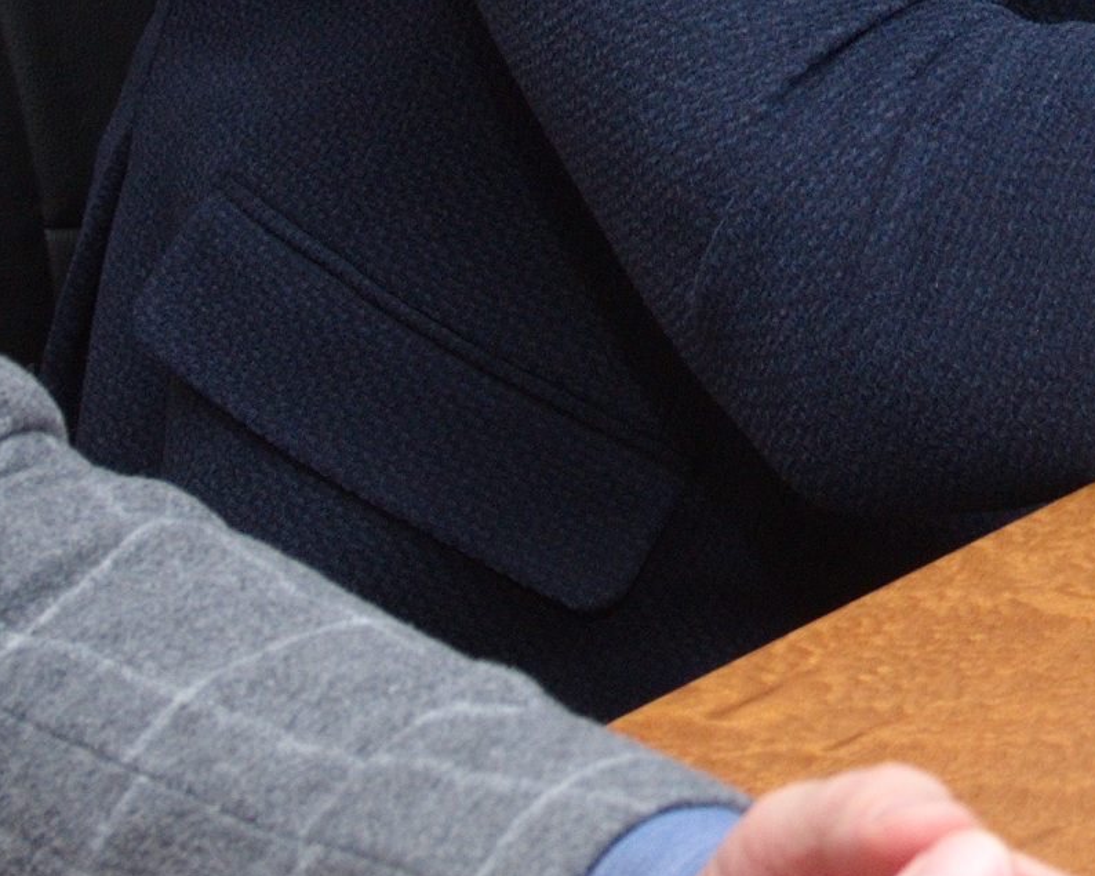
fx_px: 8069
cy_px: -917
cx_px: 1820
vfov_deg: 6.0
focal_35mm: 249
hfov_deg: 7.6
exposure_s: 1/200
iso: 500
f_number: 5.6
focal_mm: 35
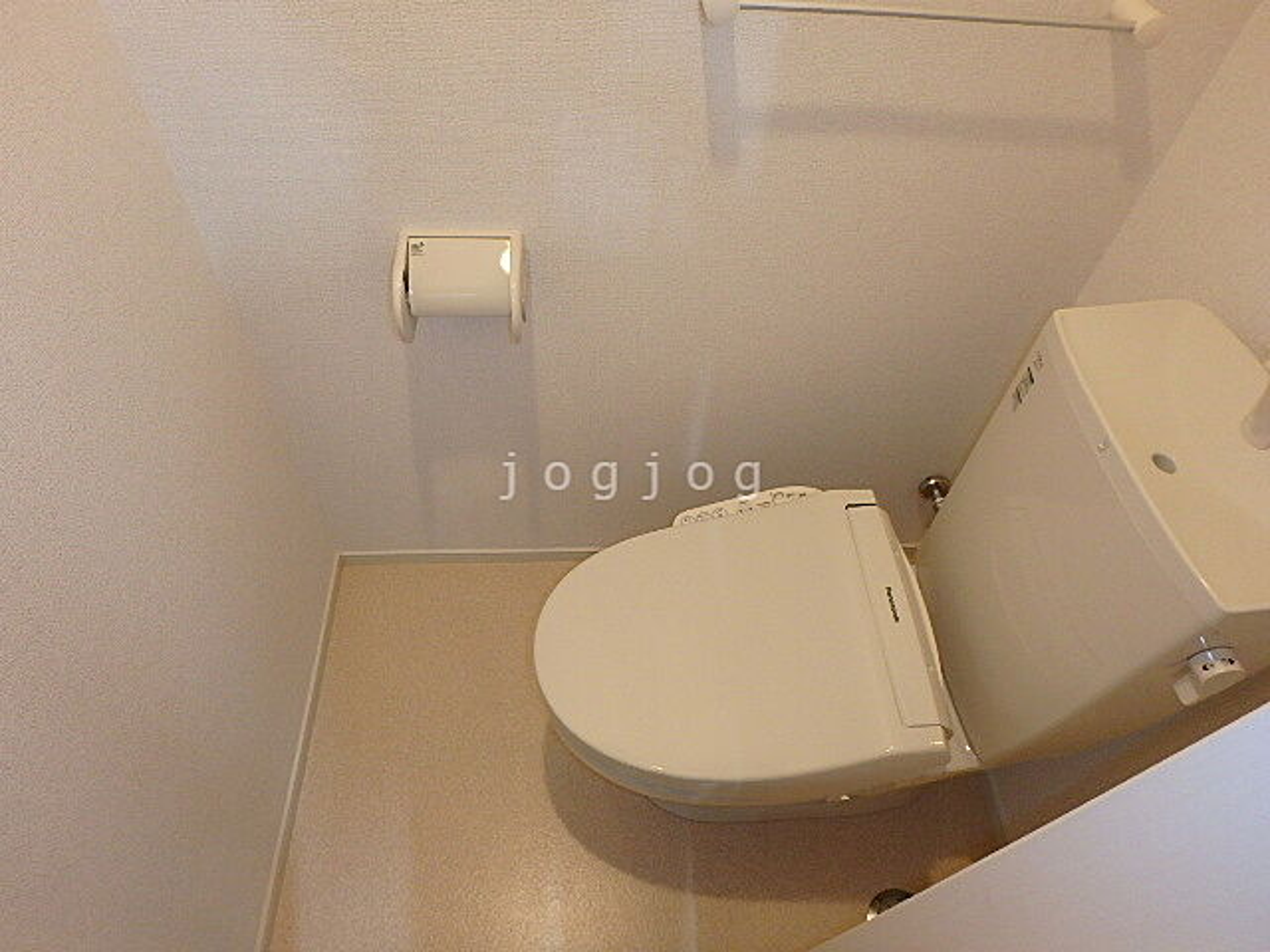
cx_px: 635
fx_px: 770
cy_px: 476
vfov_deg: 63.4
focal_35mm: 21
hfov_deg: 79.0
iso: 400
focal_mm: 3.7
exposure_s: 1/30
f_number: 3.5
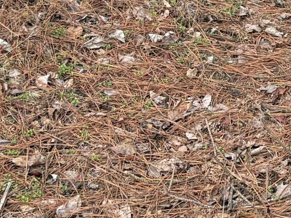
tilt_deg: -6.5
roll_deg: -0.1
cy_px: -323
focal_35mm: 138
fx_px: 1160
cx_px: 393
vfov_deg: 9.5
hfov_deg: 13.7
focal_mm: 5.96
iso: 125
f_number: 1.6
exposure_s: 1/152
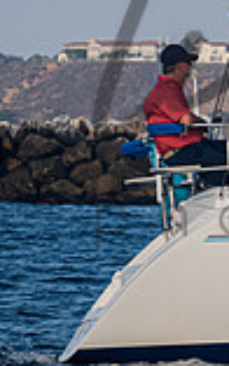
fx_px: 9885
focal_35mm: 989
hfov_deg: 1.3
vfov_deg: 2.1
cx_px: 596
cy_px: -67
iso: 400
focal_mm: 200
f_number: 6.3
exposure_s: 1/800
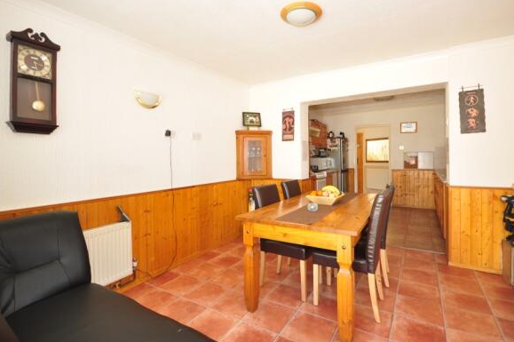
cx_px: 269
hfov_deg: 93.3
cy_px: 157
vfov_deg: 70.2
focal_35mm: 17
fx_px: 243
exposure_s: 1/13
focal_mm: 10
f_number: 4
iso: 200
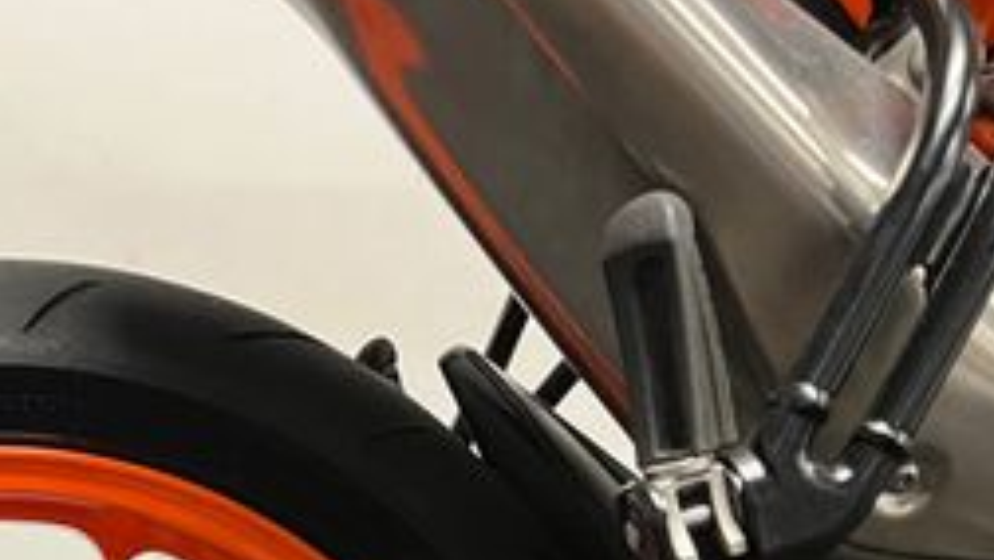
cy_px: 923
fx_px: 1899
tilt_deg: -17.1
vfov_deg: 15.1
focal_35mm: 72
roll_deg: +0.3
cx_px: 24
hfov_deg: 27.8
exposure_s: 1/50
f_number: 1.6
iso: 250
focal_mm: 5.1
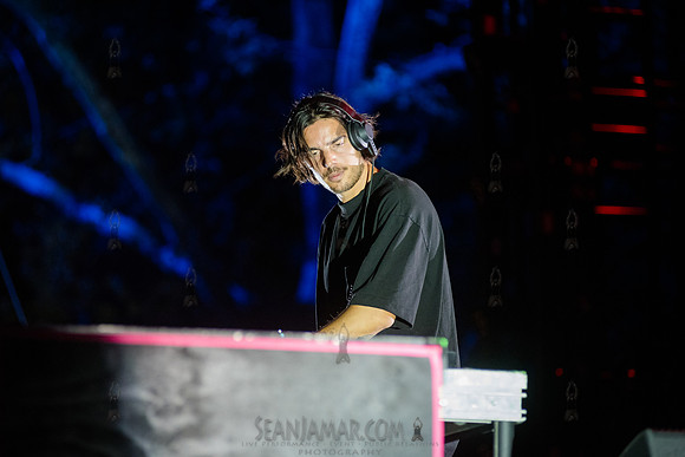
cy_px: 228
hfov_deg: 11.8
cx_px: 342
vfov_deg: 7.9
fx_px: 3315
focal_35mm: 174
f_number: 3.5
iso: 6400
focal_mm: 170
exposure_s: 1/400
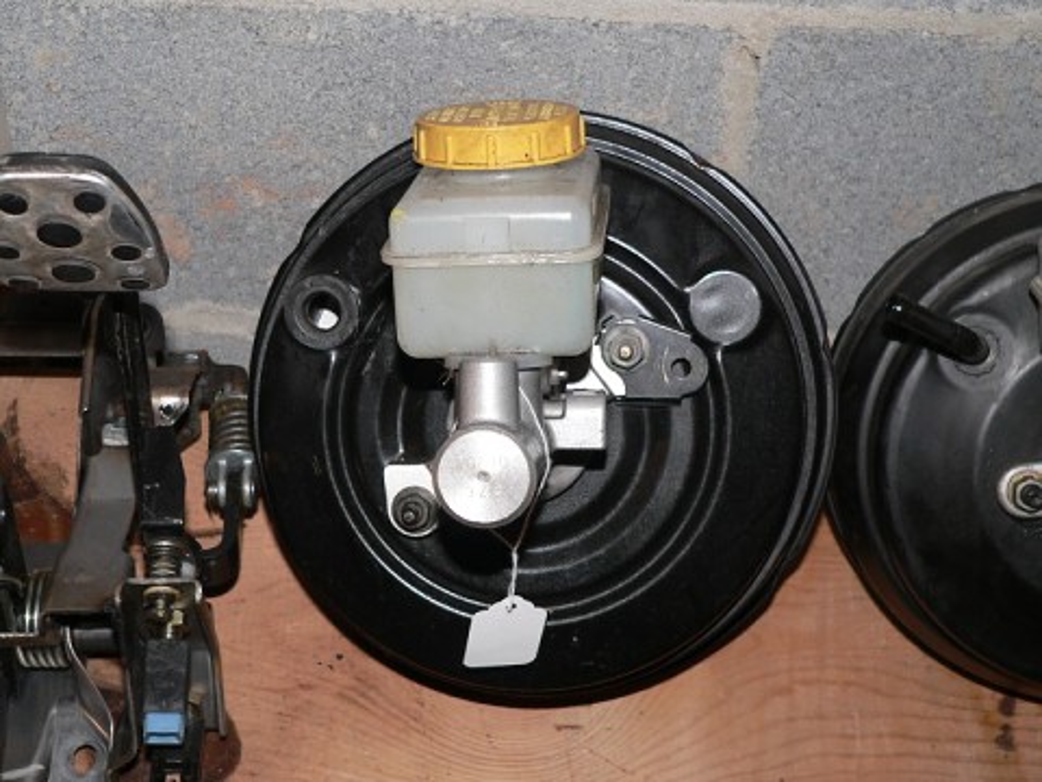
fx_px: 1656
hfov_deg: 34.9
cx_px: 521
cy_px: 391
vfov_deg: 26.6
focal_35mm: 55
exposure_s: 1/60
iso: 100
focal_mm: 9.1
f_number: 2.8
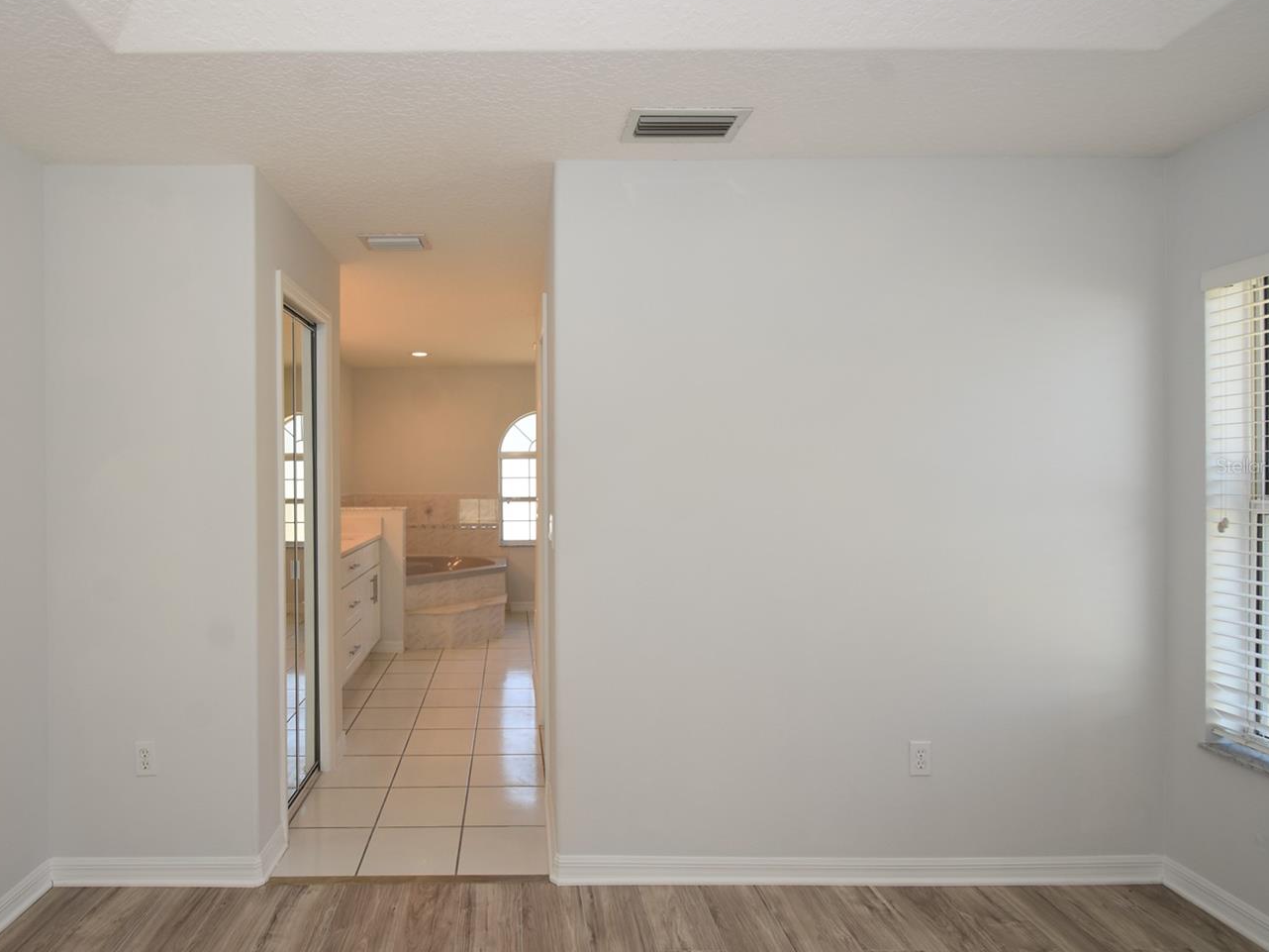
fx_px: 660
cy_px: 466
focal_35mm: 18
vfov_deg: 71.6
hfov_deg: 86.8
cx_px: 513
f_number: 5
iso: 200
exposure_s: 1/100
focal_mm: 10
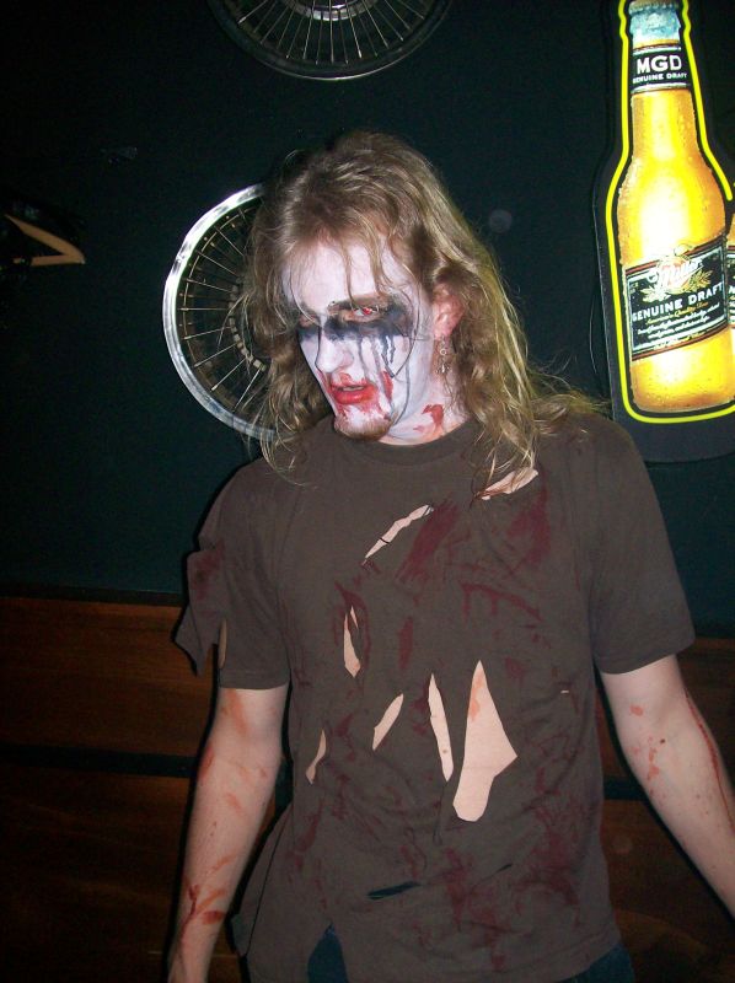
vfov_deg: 51.4
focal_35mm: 36
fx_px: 1021
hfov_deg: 39.6
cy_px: 492
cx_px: 368
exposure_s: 1/64
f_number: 2.7
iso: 140
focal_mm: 6
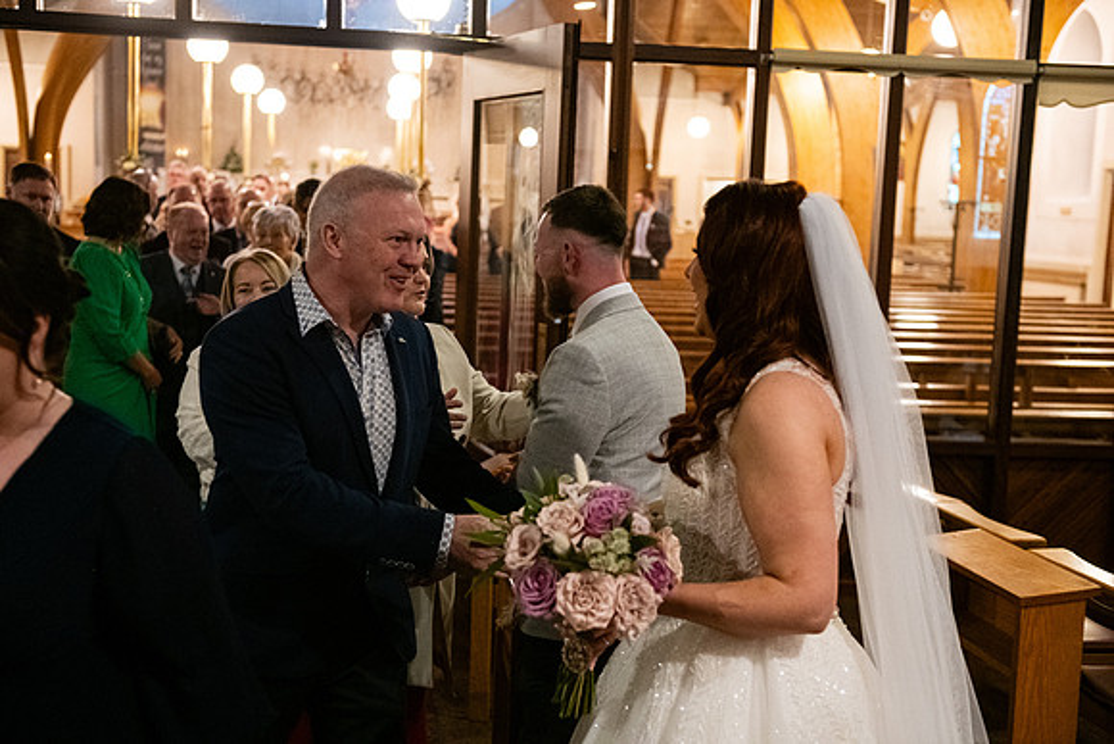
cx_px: 557
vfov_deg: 28.1
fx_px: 1486
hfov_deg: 41.1
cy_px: 372
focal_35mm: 48
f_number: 3.5
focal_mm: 48
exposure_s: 1/160
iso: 2500
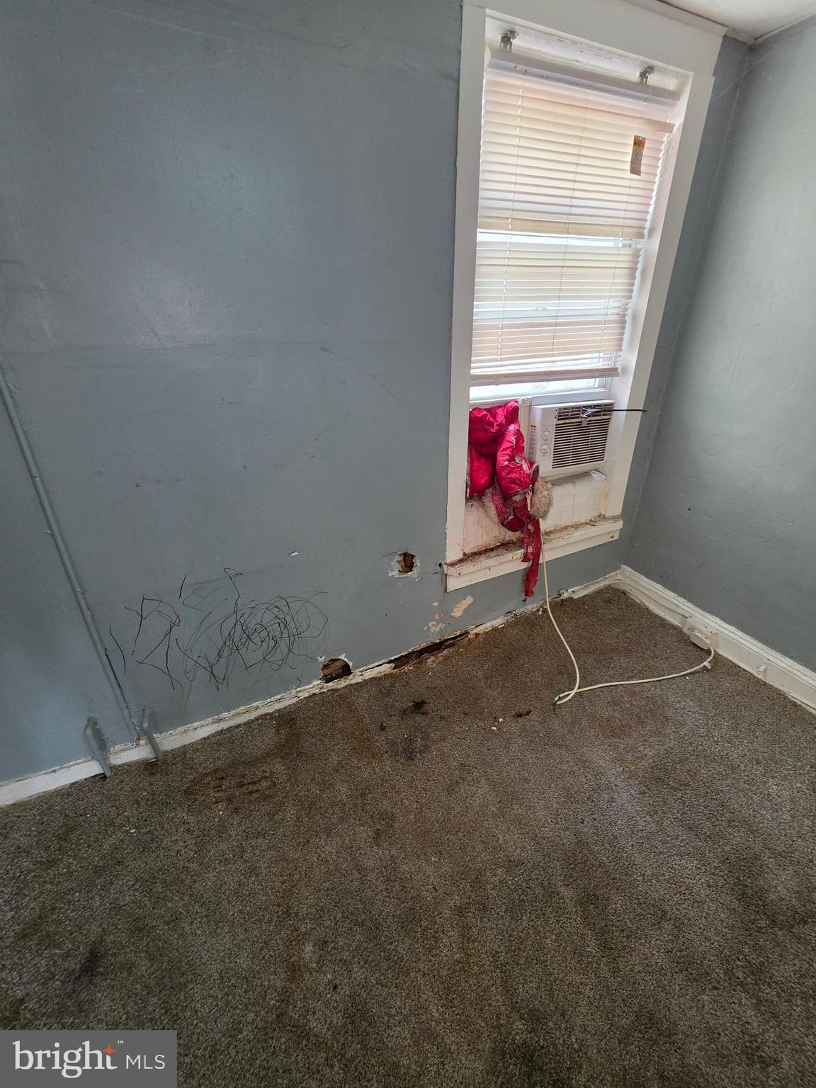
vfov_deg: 106.2
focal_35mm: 13
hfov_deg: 89.9
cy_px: 544
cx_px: 408
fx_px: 409
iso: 250
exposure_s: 1/60
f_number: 1.9
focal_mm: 2.2
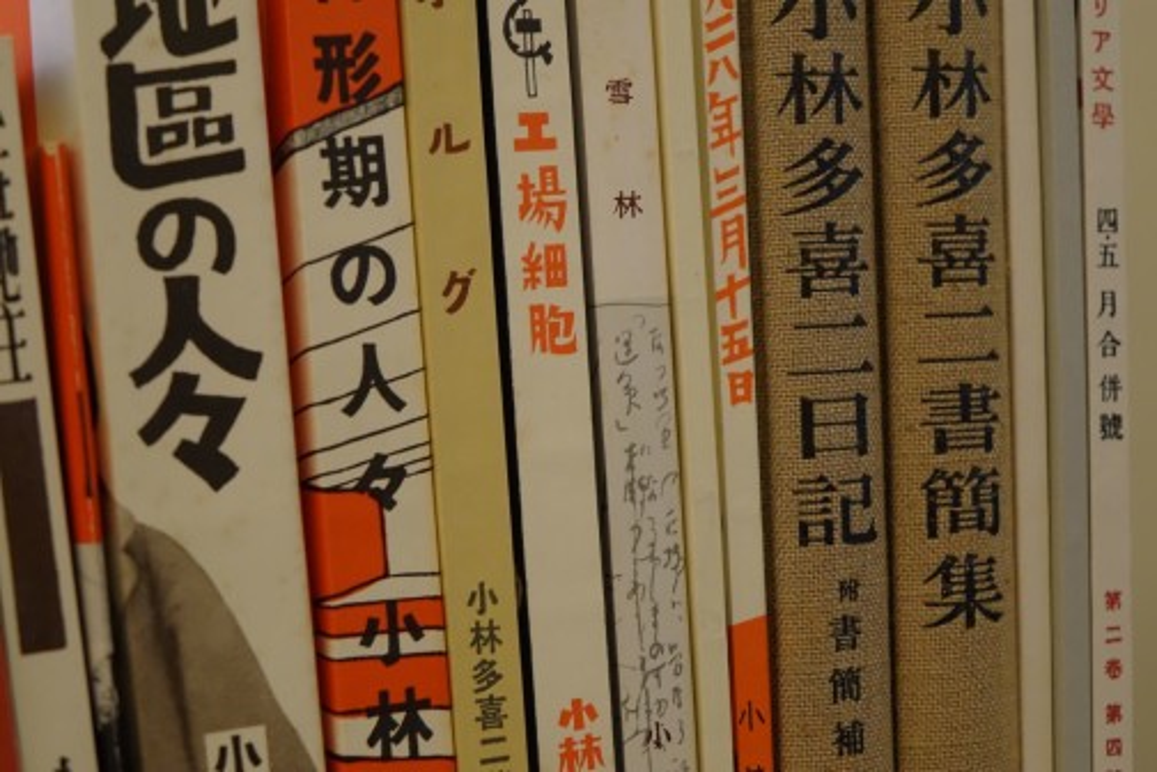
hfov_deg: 30.1
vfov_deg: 20.3
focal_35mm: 67
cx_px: 578
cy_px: 386
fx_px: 2153
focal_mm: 24.75
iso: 800
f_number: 2.8
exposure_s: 1/60
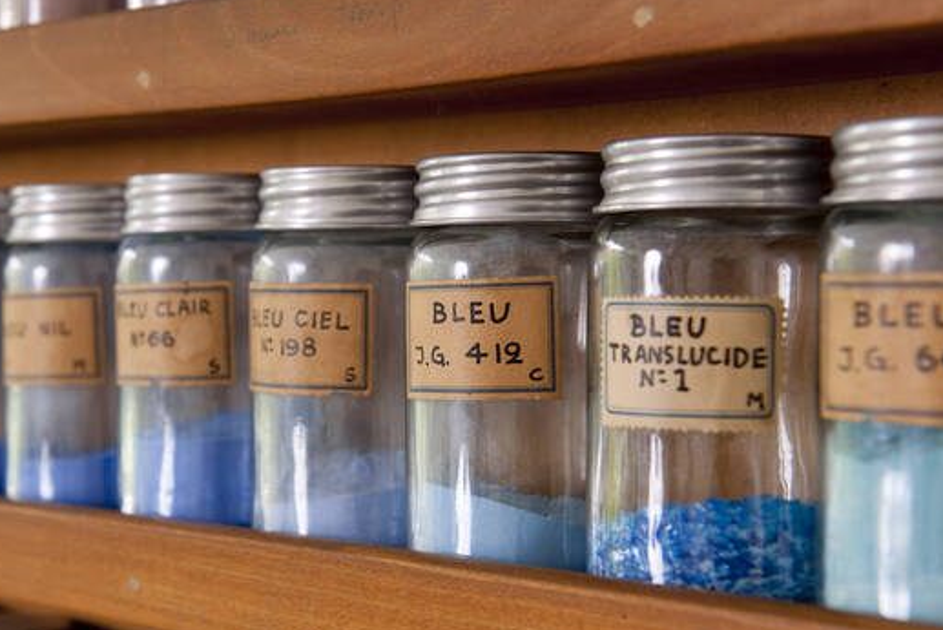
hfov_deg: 25.9
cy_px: 334
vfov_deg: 17.5
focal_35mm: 78
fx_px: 2044
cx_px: 337
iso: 100
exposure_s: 1/13
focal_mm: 56
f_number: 6.3
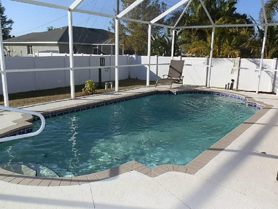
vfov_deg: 48.2
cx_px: 136
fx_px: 233
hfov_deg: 61.6
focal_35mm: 29
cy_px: 106
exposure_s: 1/800
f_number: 3.1
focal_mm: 5
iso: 64
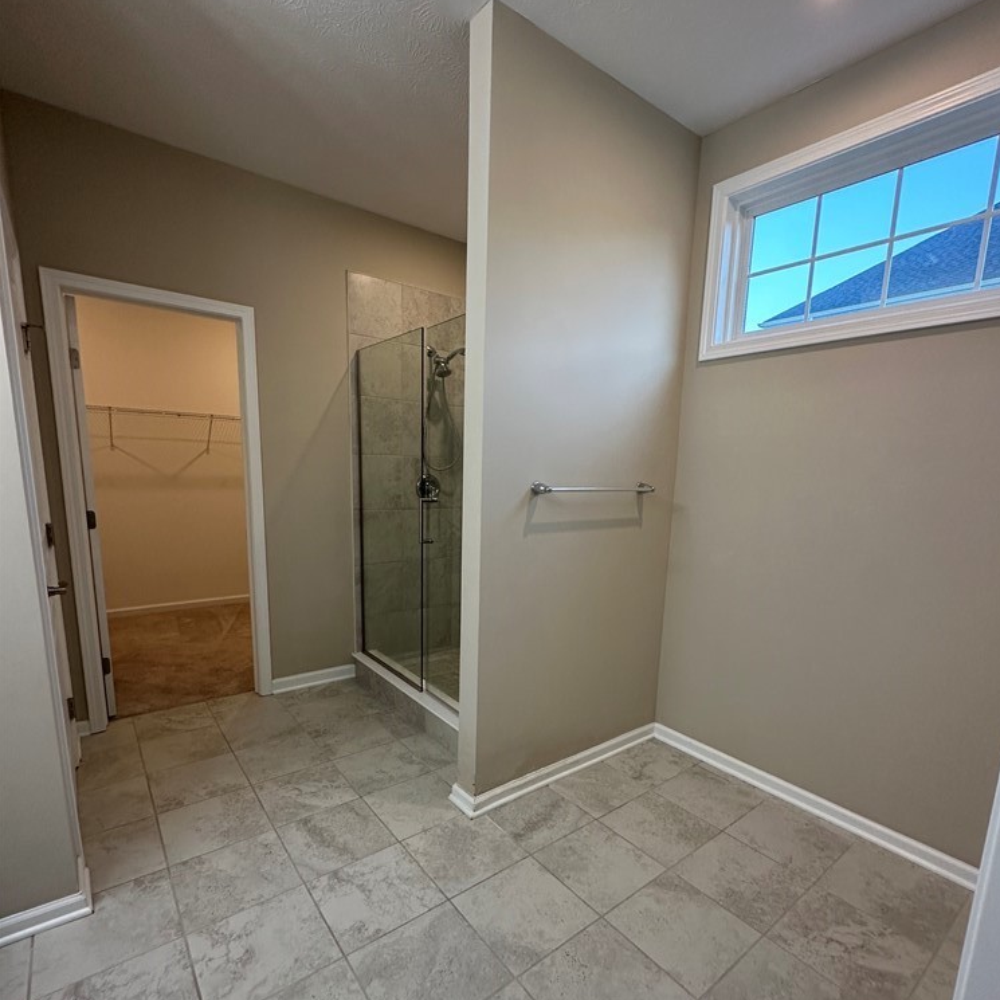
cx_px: 514
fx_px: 556
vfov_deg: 83.5
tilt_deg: -9.2
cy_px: 565
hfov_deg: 83.9
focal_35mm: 17
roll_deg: -2.6
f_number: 2.2
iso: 160
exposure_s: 1/120
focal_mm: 2.22
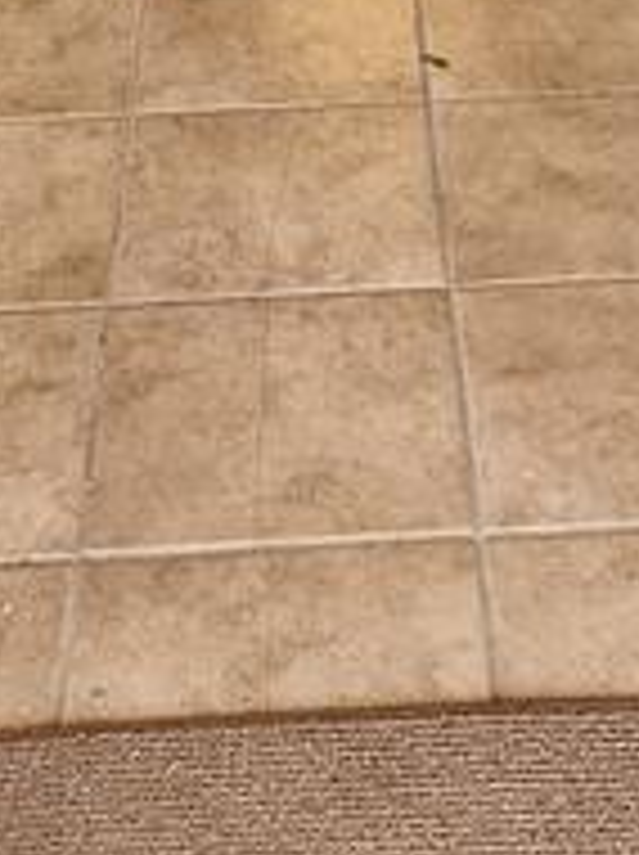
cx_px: 396
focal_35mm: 93
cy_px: -567
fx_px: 2294
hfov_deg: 15.8
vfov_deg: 17.9
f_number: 1.8
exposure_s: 1/120
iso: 200
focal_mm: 6.4
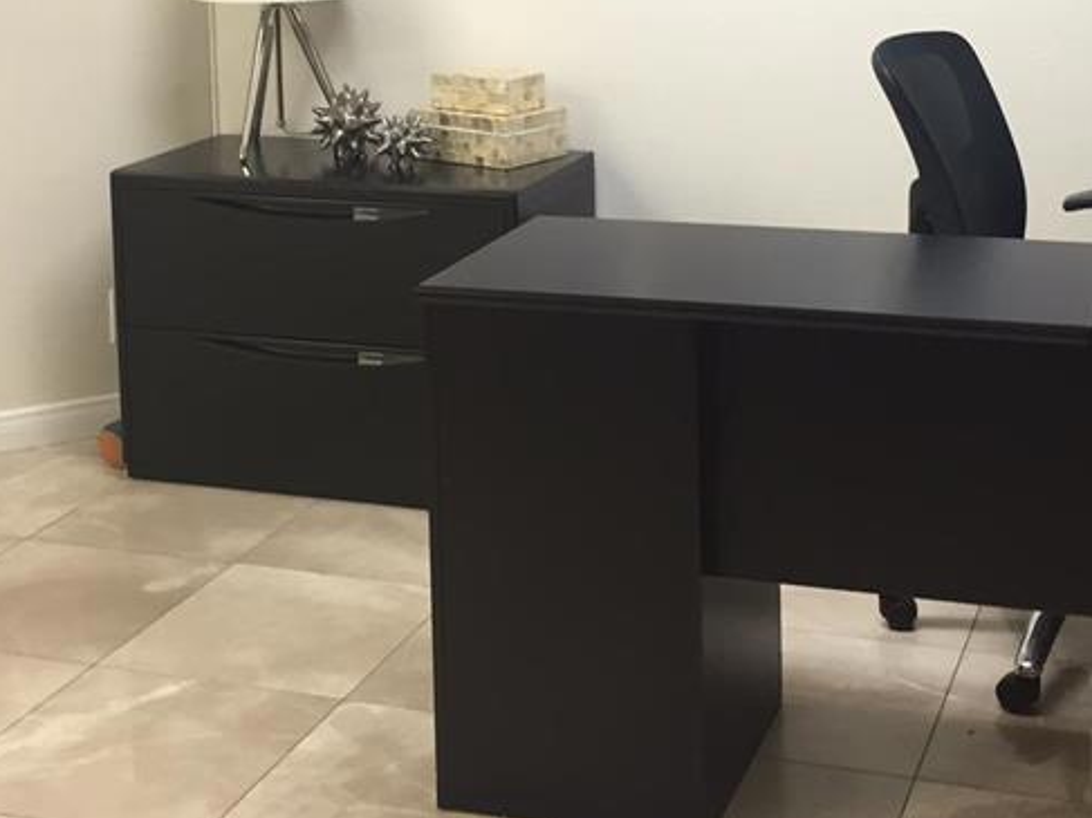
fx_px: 1924
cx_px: 635
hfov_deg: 31.6
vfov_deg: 23.3
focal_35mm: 61
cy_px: 65
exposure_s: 1/30
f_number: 2.2
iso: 64
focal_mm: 4.15
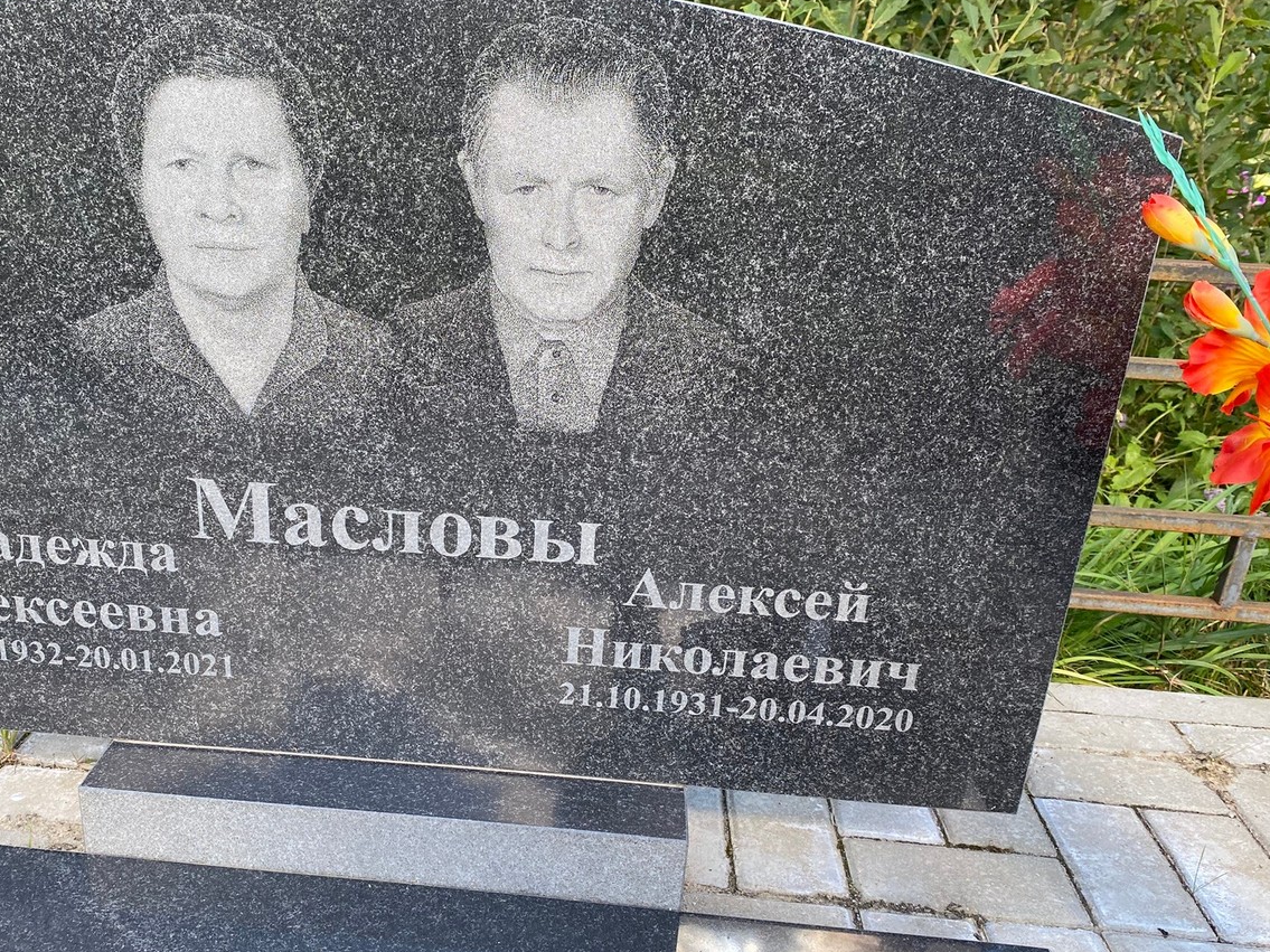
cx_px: 501
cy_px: 575
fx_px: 1211
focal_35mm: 33
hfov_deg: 54.9
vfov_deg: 42.7
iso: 32
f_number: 1.8
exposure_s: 1/597
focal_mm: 4.25
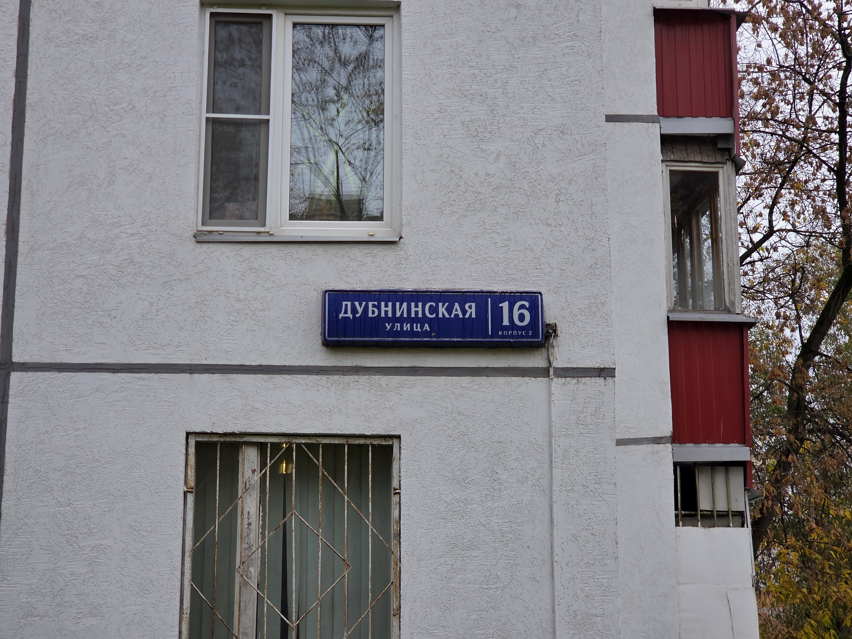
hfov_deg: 28.2
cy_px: 320
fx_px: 1698
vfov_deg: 21.3
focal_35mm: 69
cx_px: 426
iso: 25
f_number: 2.4
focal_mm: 7
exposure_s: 1/132
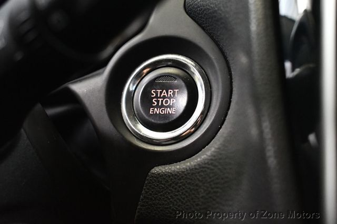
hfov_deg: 31.9
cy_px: 112
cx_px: 168
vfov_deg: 21.5
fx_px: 589
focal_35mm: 63
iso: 6400
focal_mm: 42
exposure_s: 1/60
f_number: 5
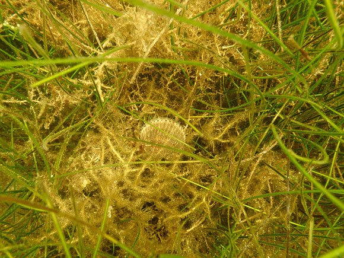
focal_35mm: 25
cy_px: 129
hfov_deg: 69.4
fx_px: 248
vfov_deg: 54.9
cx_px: 172
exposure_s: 1/100
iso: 100
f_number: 2.8
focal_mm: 4.5
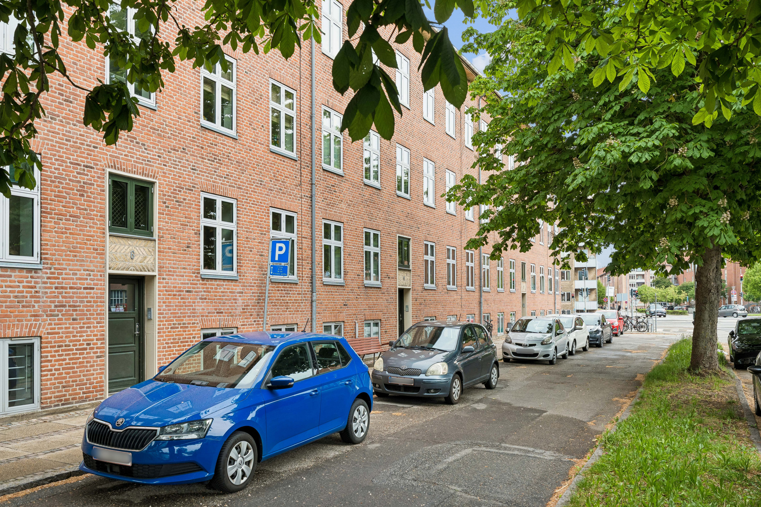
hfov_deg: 63.7
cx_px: 380
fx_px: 613
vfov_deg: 45.0
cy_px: 254
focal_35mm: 29
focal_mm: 29
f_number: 10
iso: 400
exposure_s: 1/200
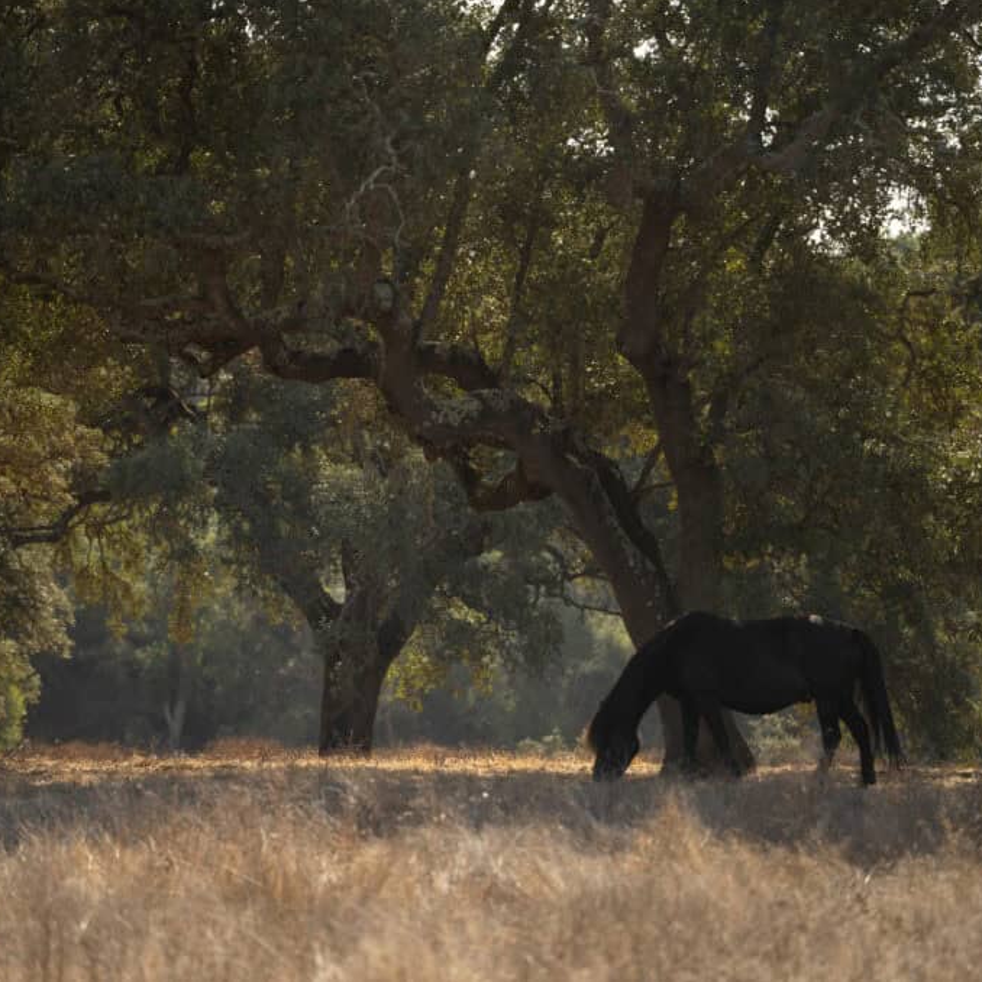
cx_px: 423
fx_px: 7414
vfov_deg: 7.6
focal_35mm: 231
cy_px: 489
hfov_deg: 7.6
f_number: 2.8
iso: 100
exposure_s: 1/800
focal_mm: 180
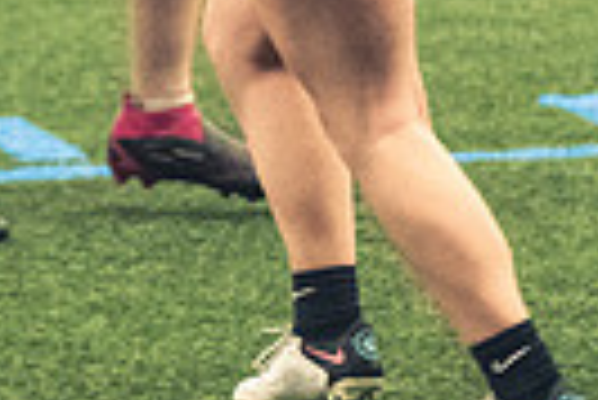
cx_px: 171
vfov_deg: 2.5
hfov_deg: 3.7
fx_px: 9329
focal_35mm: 561
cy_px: -67
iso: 12800
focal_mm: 86
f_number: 2.8
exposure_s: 1/500
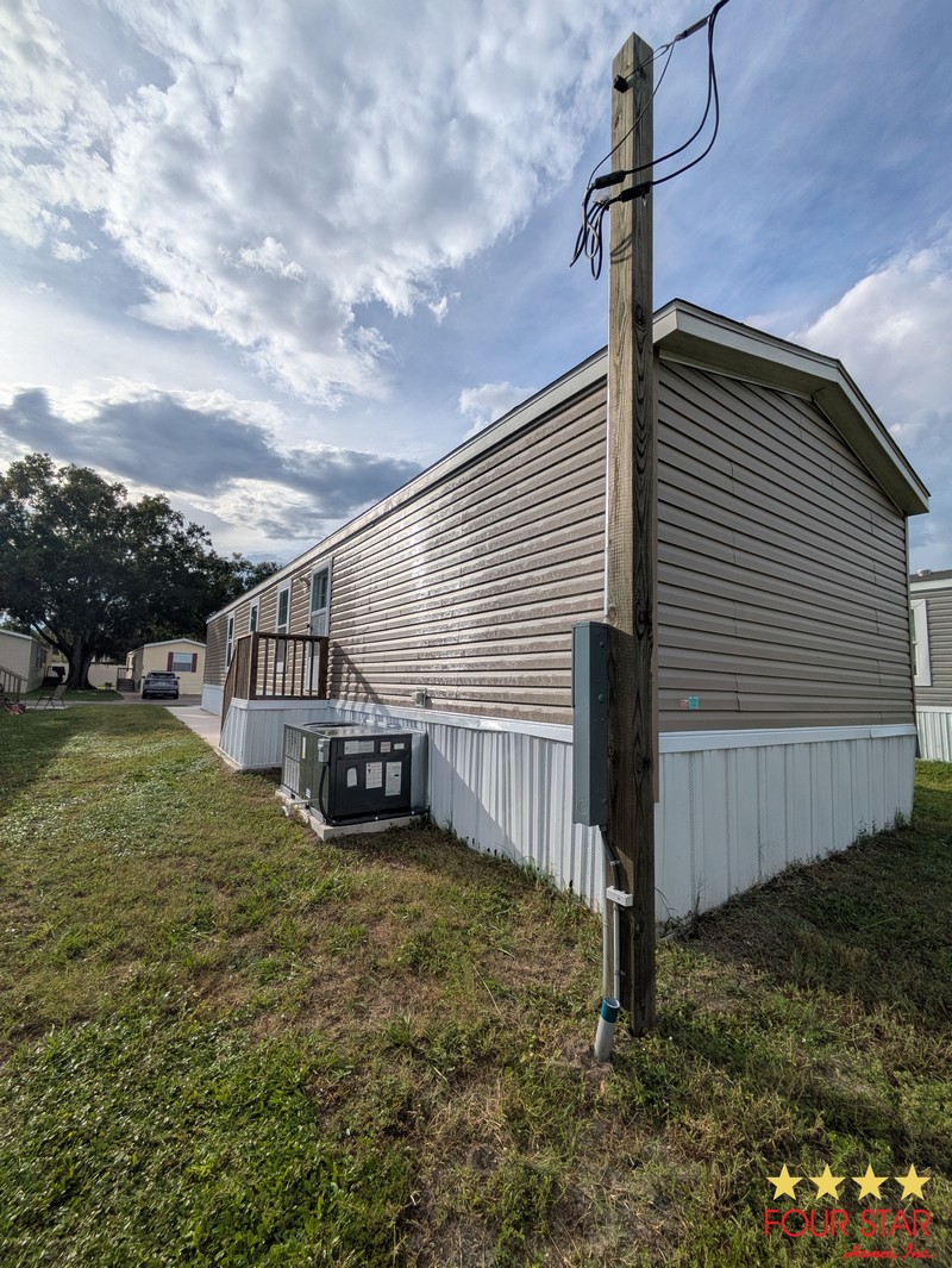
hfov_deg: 85.7
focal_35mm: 14
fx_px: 513
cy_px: 634
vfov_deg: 102.0
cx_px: 476
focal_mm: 1.83
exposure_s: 1/3322
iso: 48
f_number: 2.2
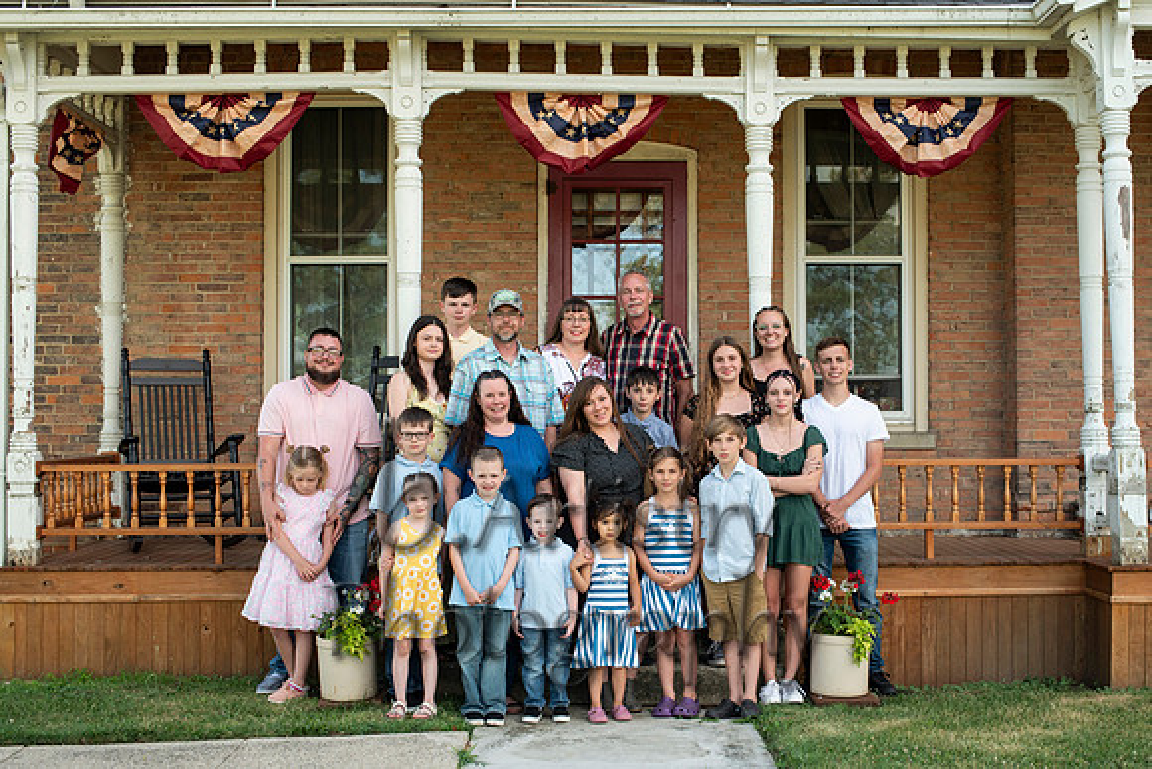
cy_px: 384
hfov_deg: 43.6
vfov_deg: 29.9
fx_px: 1440
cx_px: 576
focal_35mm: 45
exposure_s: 1/125
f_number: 8
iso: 320
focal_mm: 45
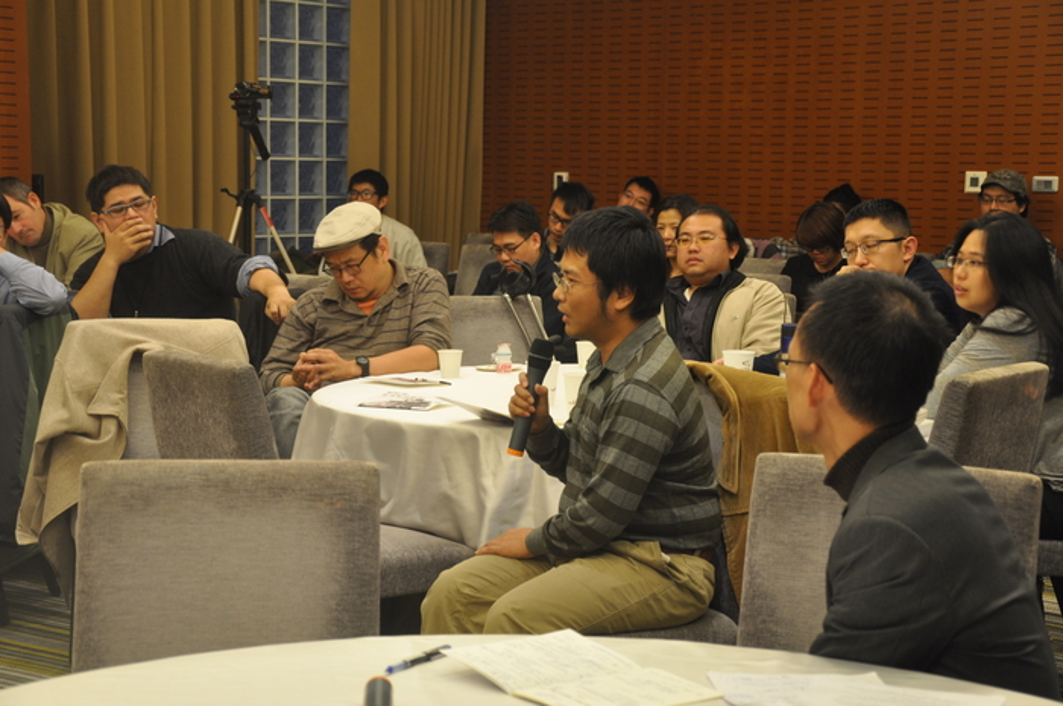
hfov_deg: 28.1
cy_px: 353
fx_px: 2124
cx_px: 532
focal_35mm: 72
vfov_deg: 18.9
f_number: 4.8
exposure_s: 1/15
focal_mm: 48
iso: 640
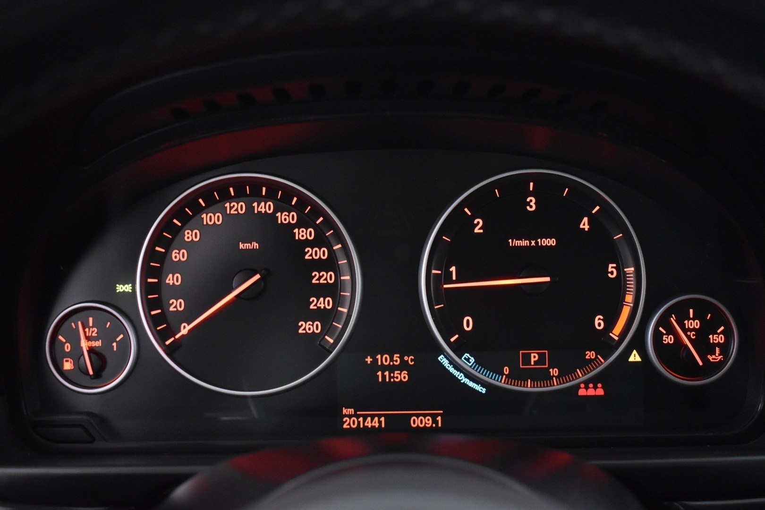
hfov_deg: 46.4
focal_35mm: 42
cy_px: 255
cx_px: 382
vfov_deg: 31.9
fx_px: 892
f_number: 4.2
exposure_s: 1/30
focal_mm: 28
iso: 3200
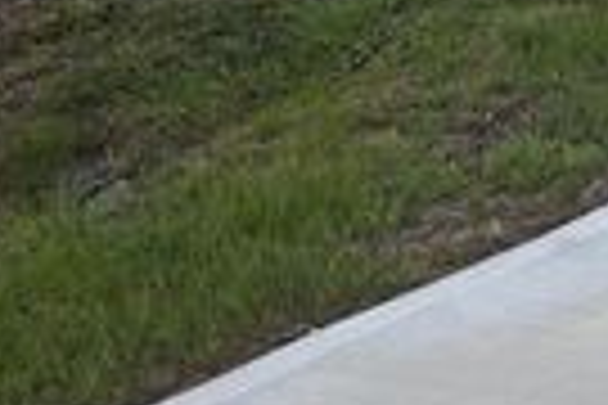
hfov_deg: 16.9
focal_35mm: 100
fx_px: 1689
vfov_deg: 12.8
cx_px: 1090
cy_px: -236
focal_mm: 5.7
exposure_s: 1/692
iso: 50
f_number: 1.5
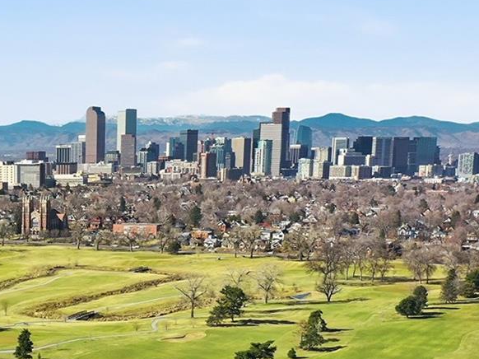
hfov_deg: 24.7
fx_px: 1024
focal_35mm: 74
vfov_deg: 19.1
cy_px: 387
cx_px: -33
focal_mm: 10.3
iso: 100
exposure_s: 1/400
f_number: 5.6
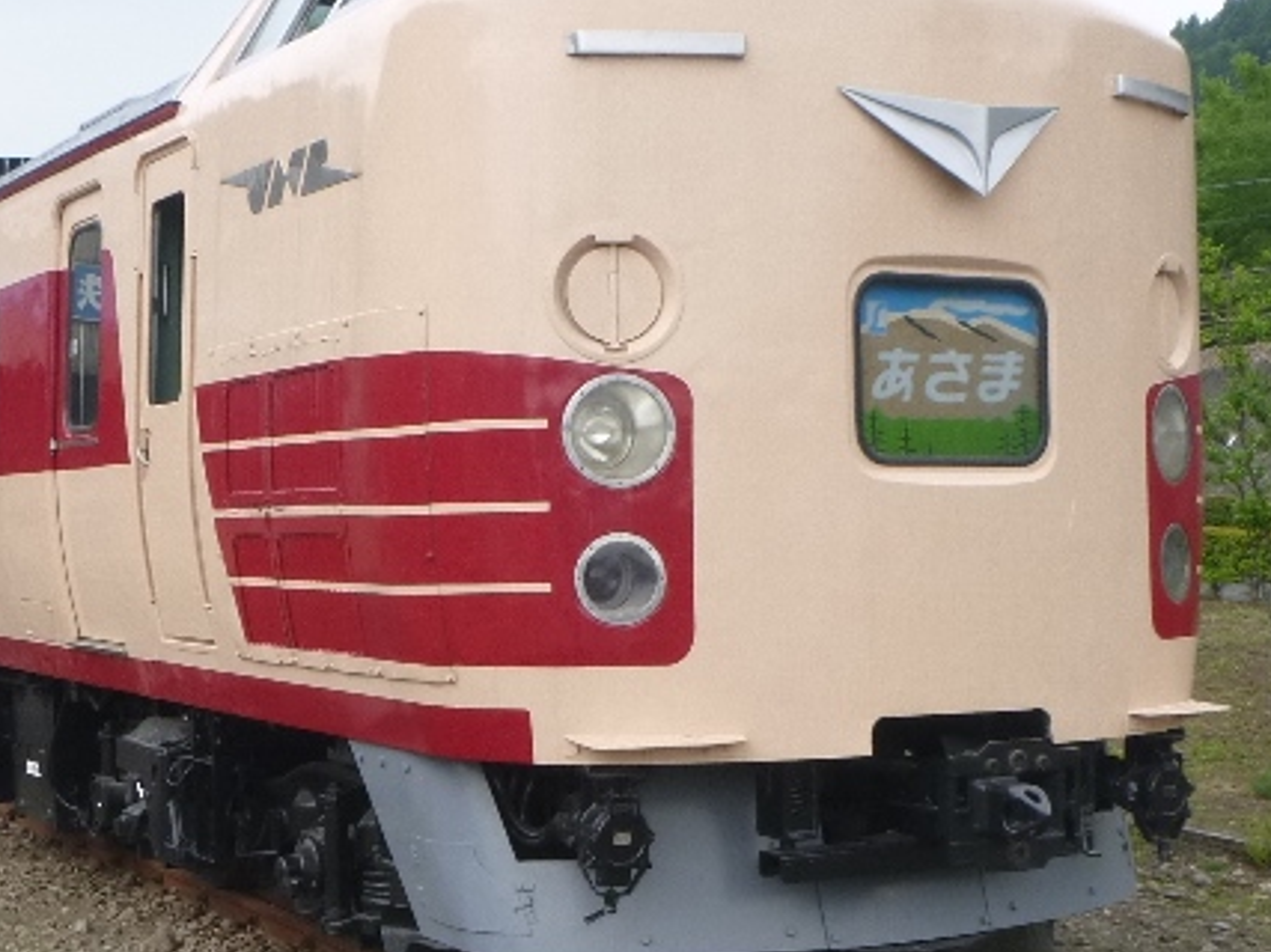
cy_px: 458
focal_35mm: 60
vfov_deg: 24.4
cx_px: 449
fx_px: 2202
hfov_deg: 32.0
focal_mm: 4.5
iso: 100
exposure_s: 1/200
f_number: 3.9
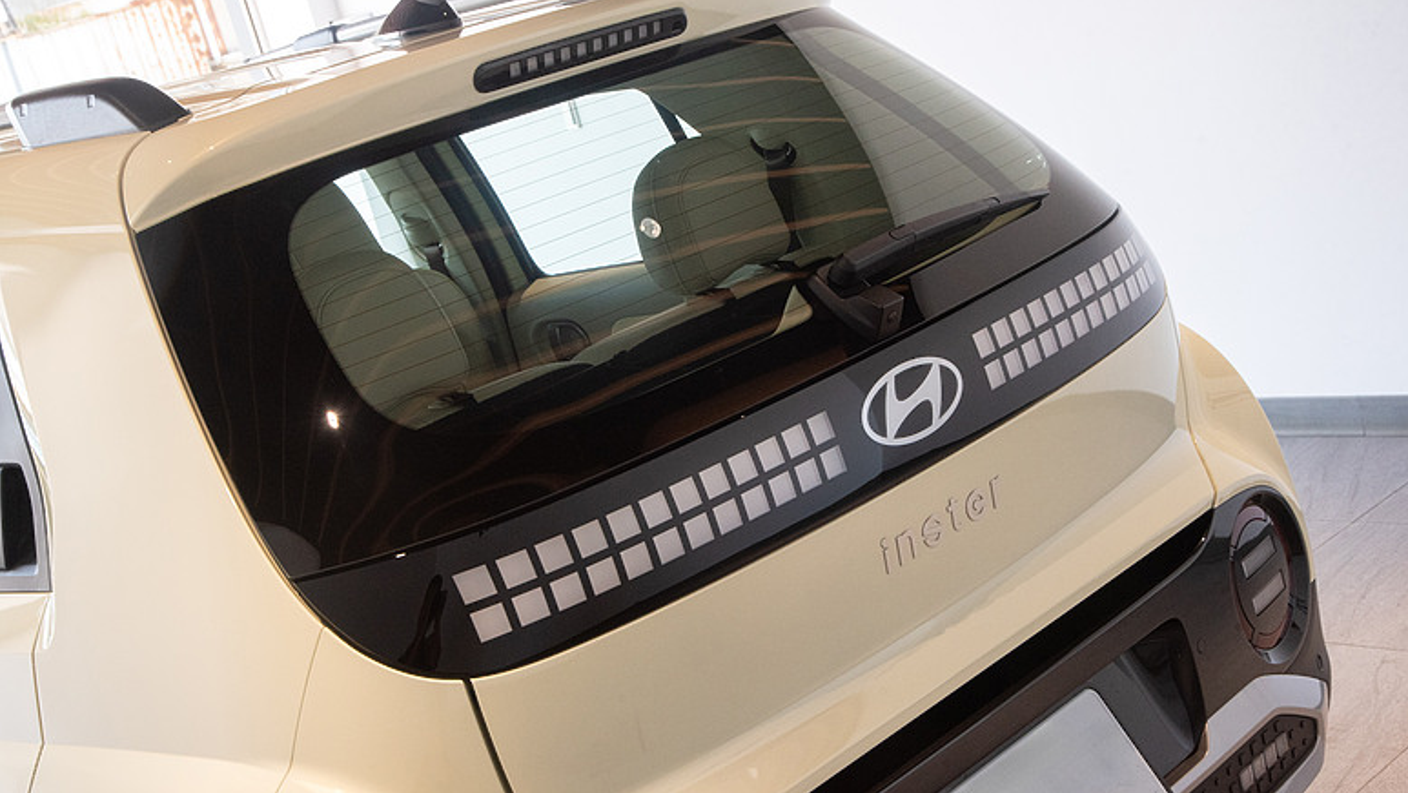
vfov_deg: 21.8
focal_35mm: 55
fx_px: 2054
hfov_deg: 37.8
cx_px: 709
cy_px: 322
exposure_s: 1/40
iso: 1600
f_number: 5.6
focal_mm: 52
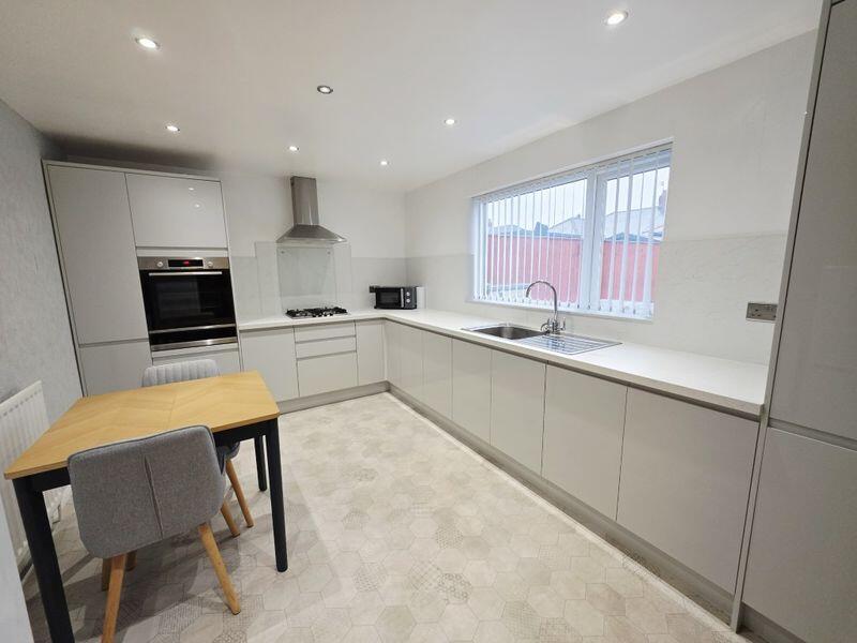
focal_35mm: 13
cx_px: 428
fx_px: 322
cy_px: 322
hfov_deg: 106.2
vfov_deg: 89.9
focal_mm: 2.2
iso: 200
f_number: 1.9
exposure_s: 1/120
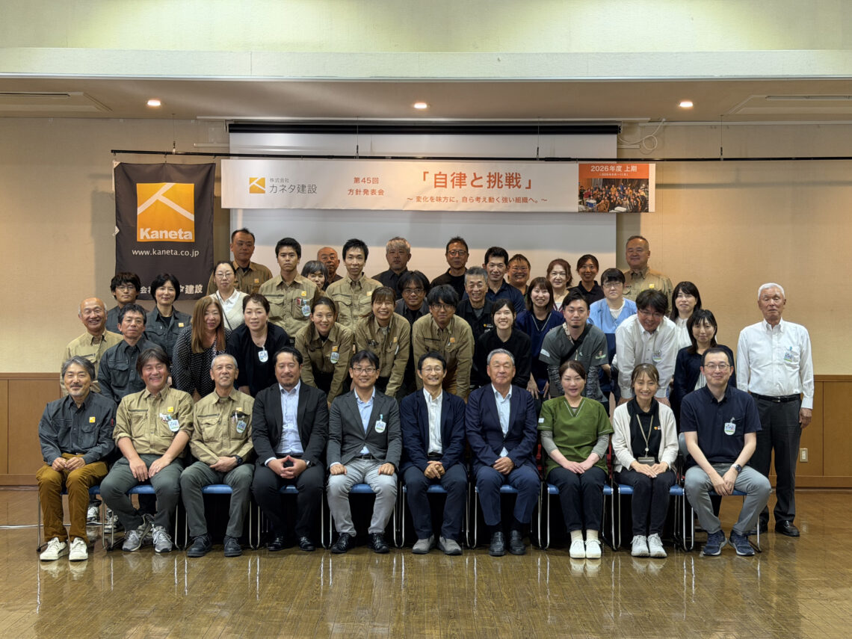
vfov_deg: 30.3
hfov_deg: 39.7
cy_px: 320
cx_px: 426
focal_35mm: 48
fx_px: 1181
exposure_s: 1/50
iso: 250
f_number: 1.78
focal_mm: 6.76
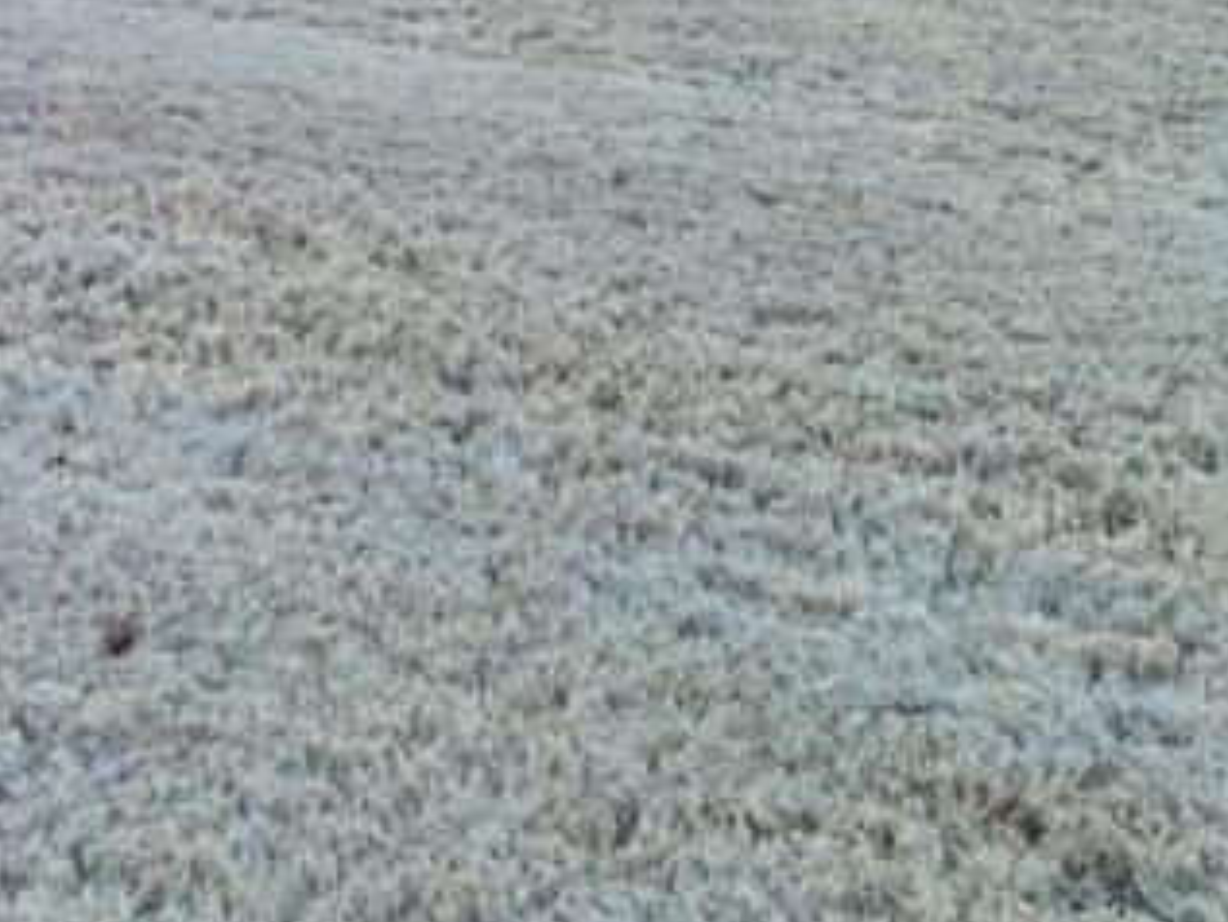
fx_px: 2981
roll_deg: -1.8
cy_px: -318
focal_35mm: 84
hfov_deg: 23.3
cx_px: 709
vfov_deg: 16.5
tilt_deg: +0.3
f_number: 1.64
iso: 32
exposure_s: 1/607
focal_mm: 4.2
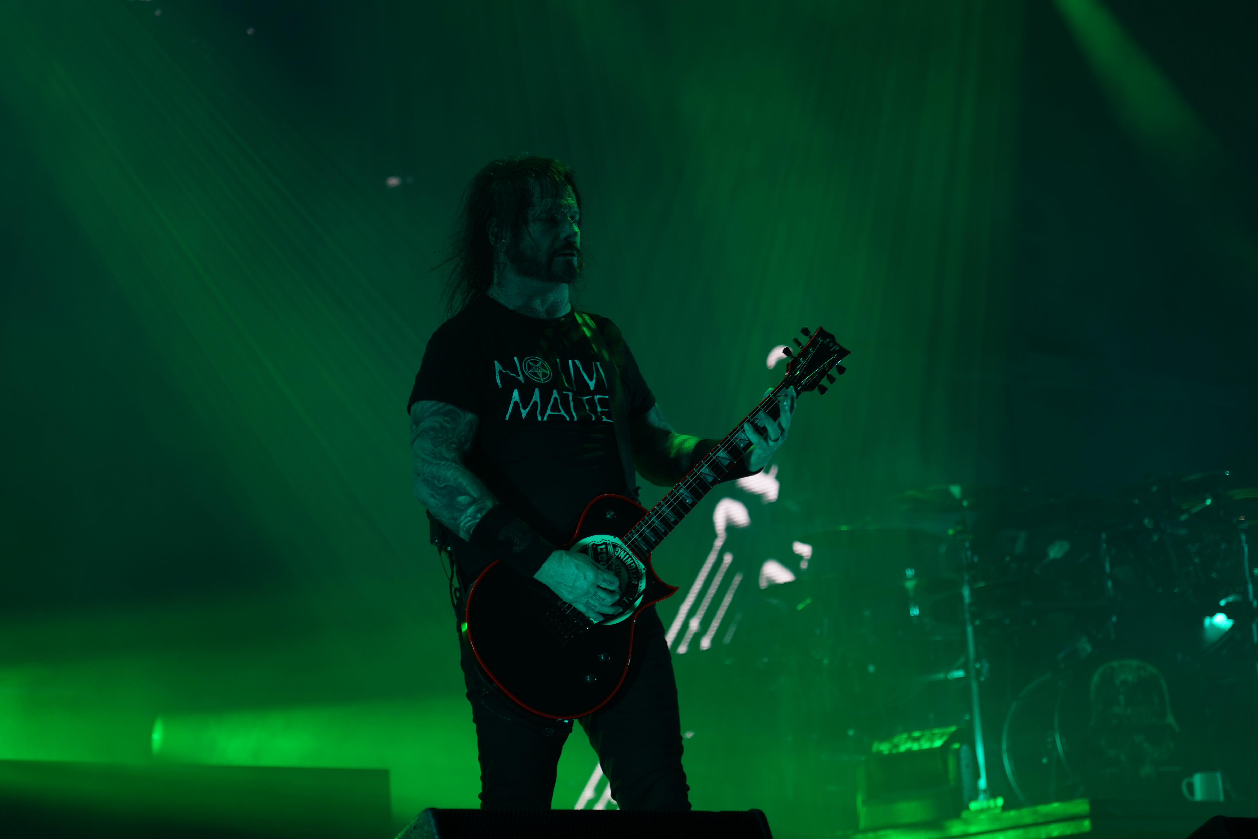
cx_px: 629
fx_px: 3669
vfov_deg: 13.0
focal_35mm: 105
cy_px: 420
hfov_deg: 19.5
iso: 250
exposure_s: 1/125
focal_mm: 105
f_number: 4
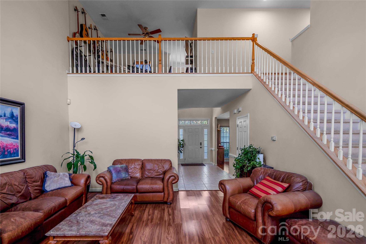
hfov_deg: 100.4
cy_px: 122
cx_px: 183
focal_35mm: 15
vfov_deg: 77.3
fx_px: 152
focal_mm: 10
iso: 160
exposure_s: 1/15
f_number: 8
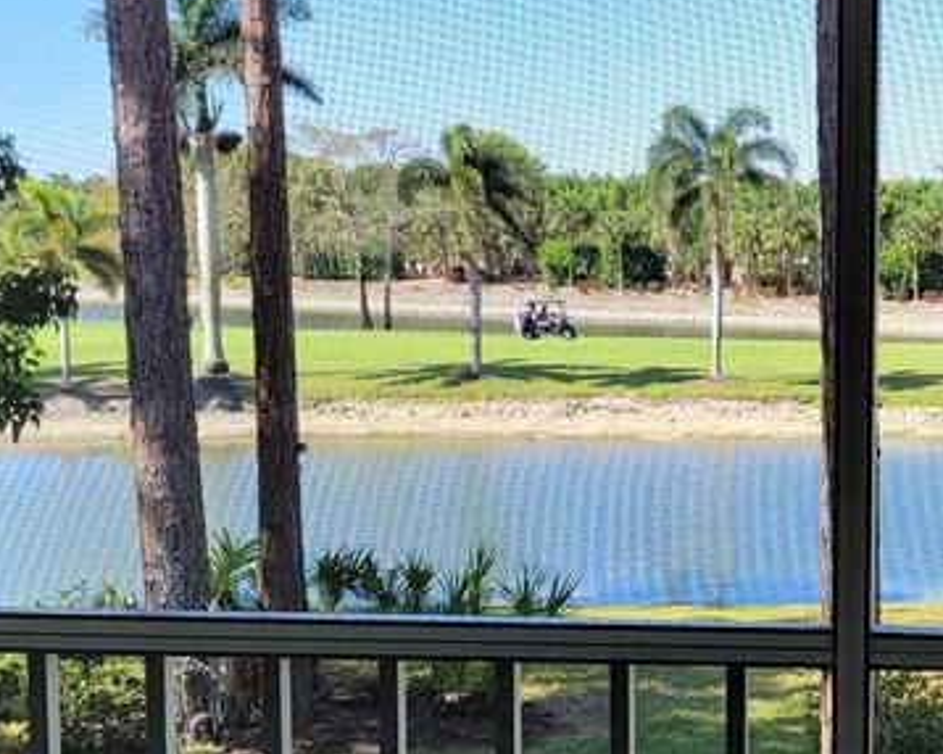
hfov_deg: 26.5
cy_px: 422
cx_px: 988
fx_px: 1869
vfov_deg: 22.8
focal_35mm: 67
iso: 16
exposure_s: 1/270
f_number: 1.8
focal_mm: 6.7
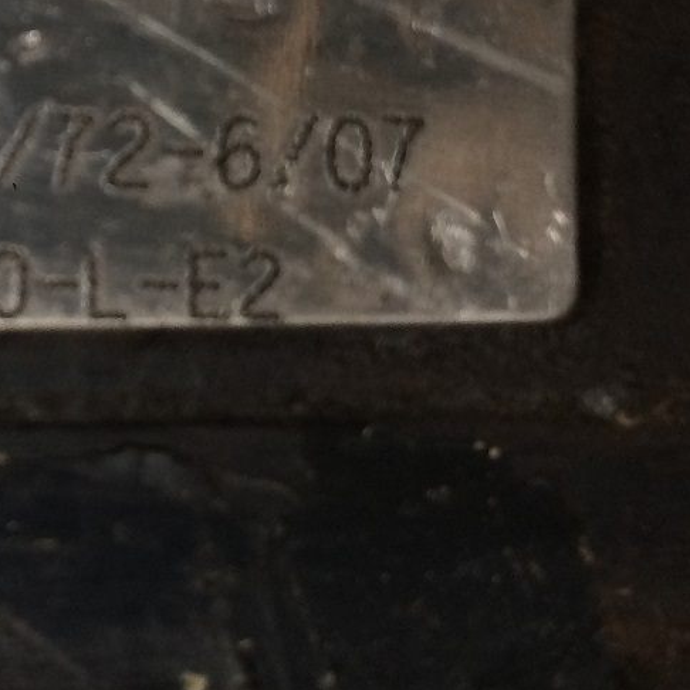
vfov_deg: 19.6
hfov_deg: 19.2
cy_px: -3
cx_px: -101
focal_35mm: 86
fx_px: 1939
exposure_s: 1/33
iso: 40
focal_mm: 4.15
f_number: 2.2
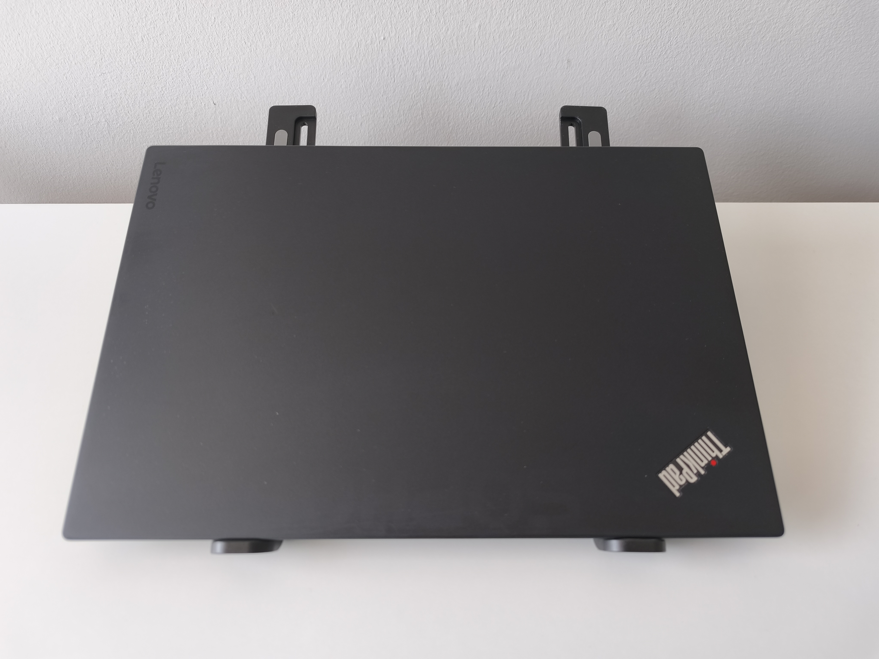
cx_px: 440
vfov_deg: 58.9
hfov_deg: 73.9
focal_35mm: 23
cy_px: 330
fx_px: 584
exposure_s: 1/99.9
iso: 64
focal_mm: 6.45
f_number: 1.62
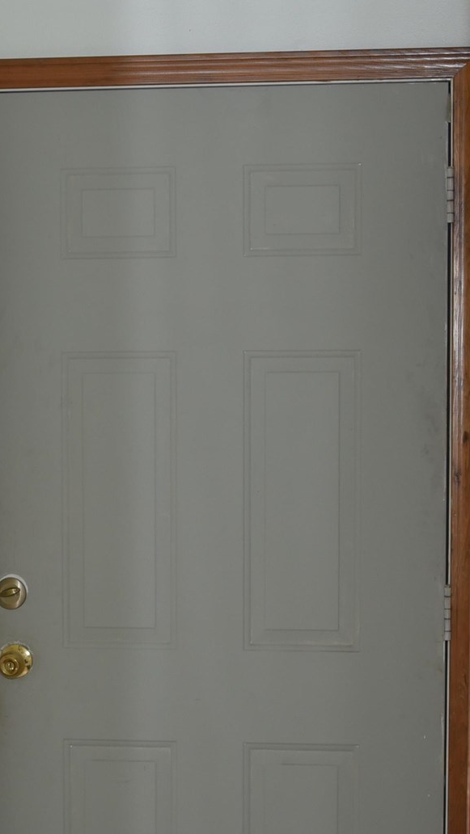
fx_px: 2347
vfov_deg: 20.1
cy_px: 550
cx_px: 40
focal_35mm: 106
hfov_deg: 11.4
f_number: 5
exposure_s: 1/100
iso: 200
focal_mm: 34
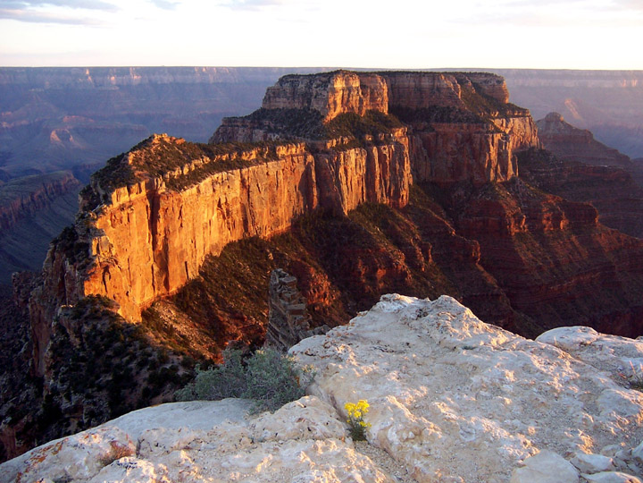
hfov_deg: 55.4
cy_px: 242
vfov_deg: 42.9
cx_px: 322
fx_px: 613
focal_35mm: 33
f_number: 2.8
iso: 140
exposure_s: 1/90
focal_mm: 5.5
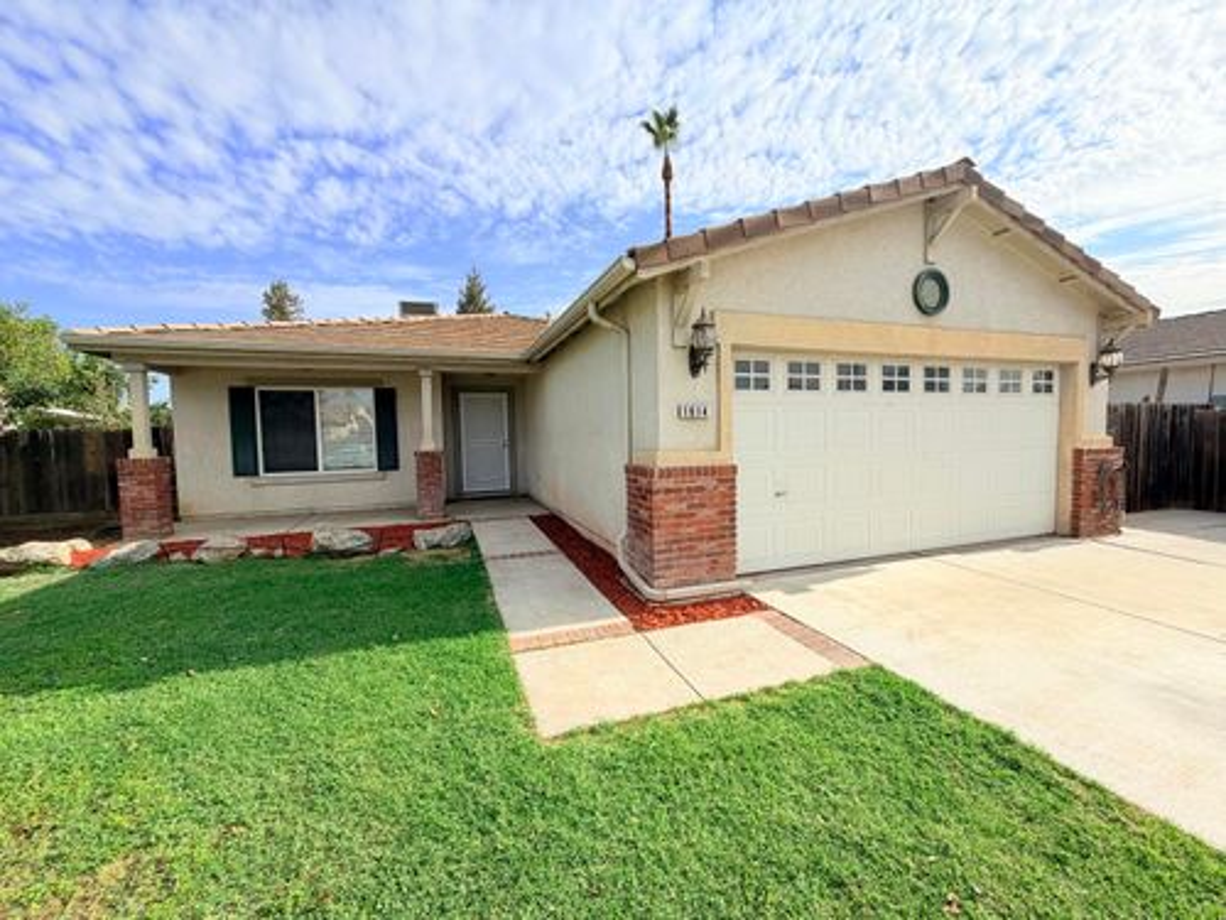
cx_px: 613
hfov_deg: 102.1
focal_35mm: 14
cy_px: 460
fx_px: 496
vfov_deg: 85.7
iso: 20
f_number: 2.2
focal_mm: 2.22
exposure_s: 1/1001
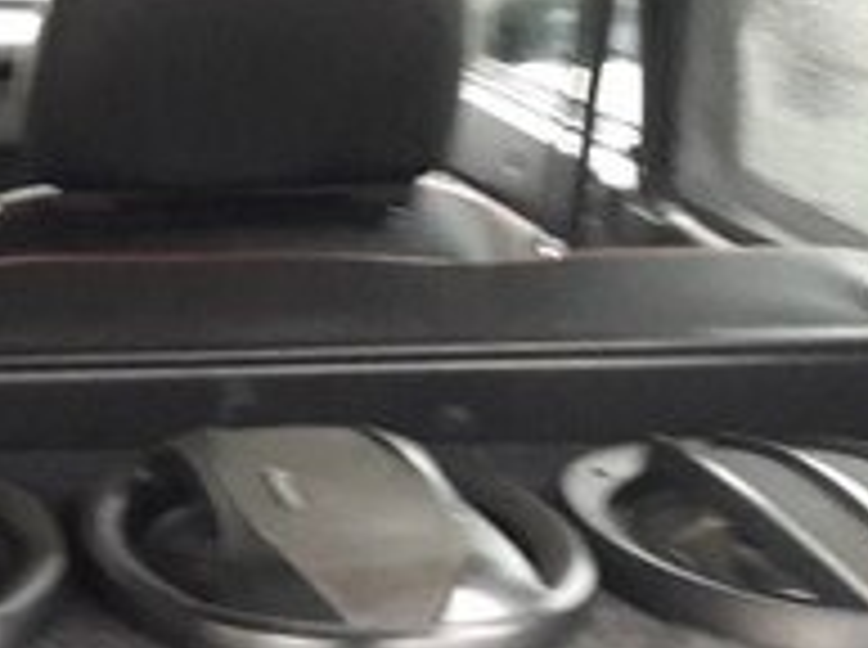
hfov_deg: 18.7
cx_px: -324
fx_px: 2403
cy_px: 943
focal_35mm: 96
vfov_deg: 14.4
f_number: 1.9
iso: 200
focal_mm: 3.7
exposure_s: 1/17
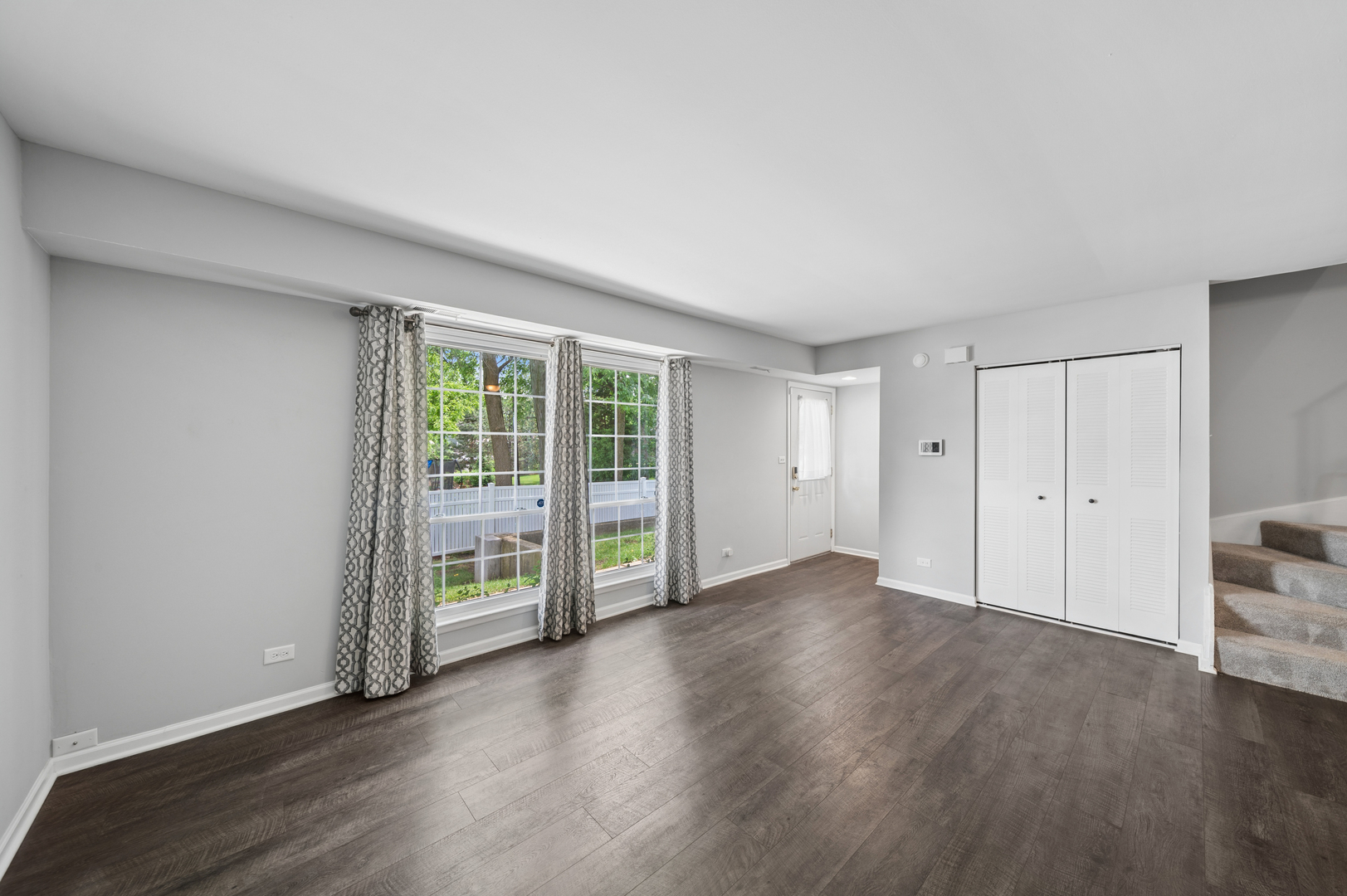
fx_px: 486
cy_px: 448
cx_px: 674
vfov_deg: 85.4
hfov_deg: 108.4
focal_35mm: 13
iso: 400
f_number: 8
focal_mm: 13
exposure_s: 1/4
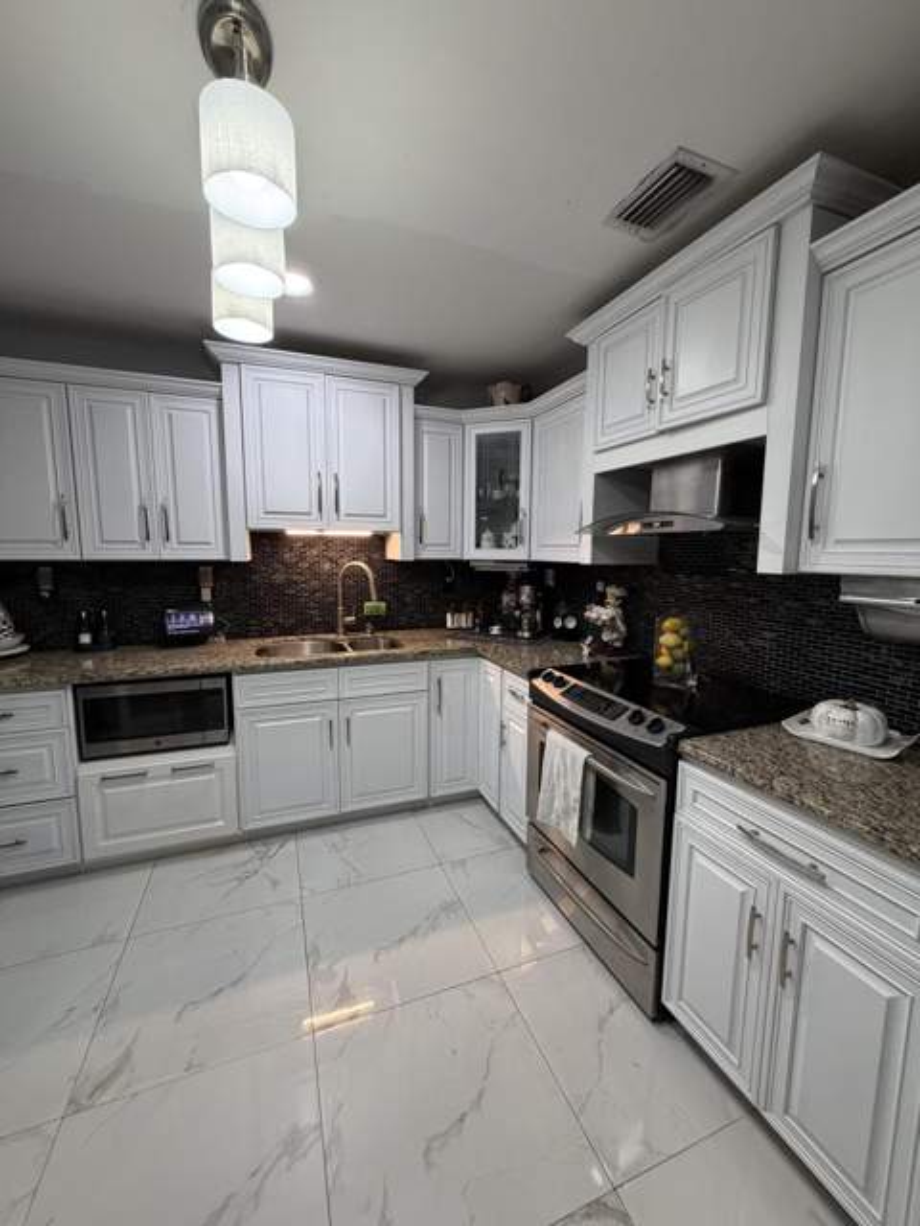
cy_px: 613
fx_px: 496
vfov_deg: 102.1
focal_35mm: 14
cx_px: 460
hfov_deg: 85.7
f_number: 2.2
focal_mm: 2.22
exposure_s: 1/120
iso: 320
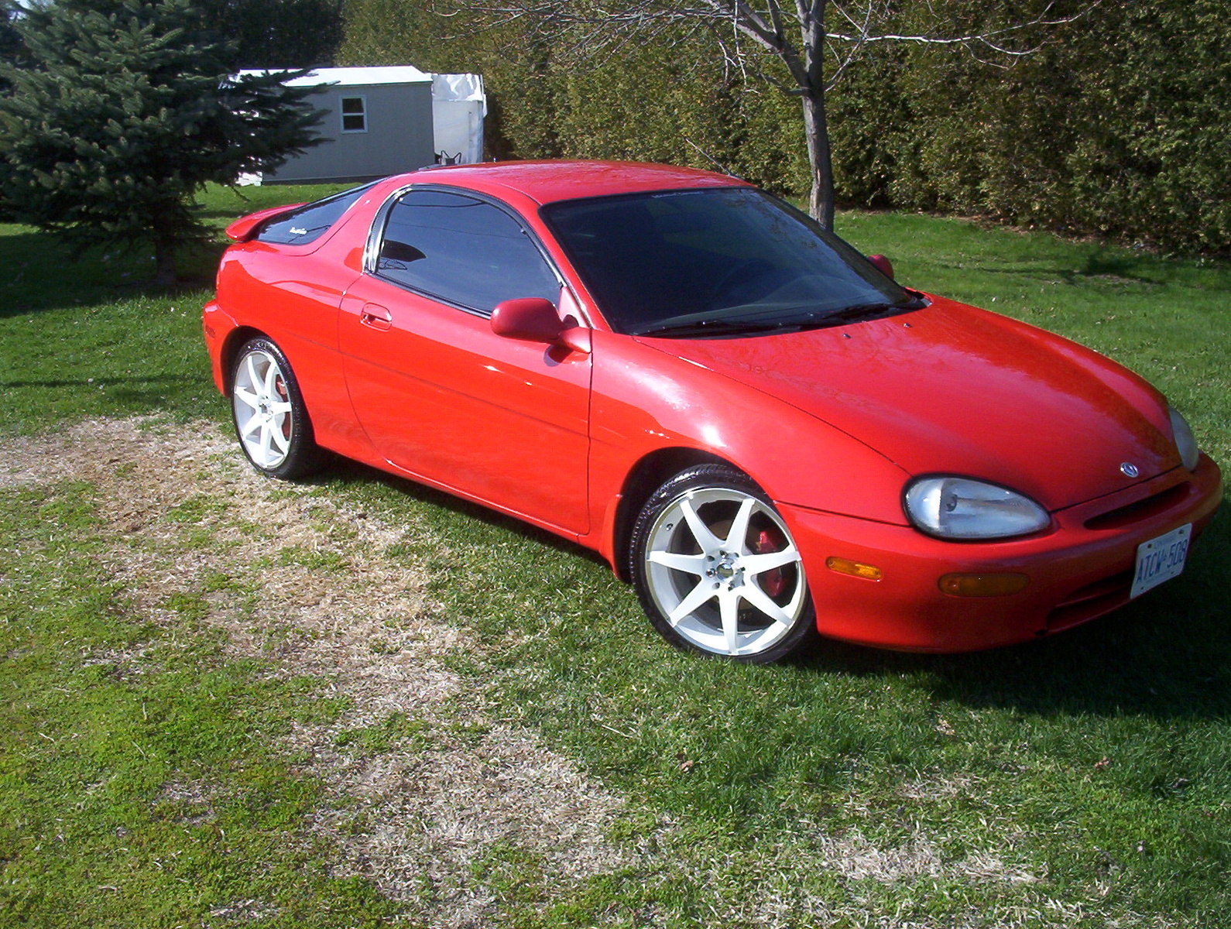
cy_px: 464
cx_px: 616
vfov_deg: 37.0
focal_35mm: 39
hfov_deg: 47.8
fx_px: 1390
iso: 100
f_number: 4.5
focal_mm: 6
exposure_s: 1/492
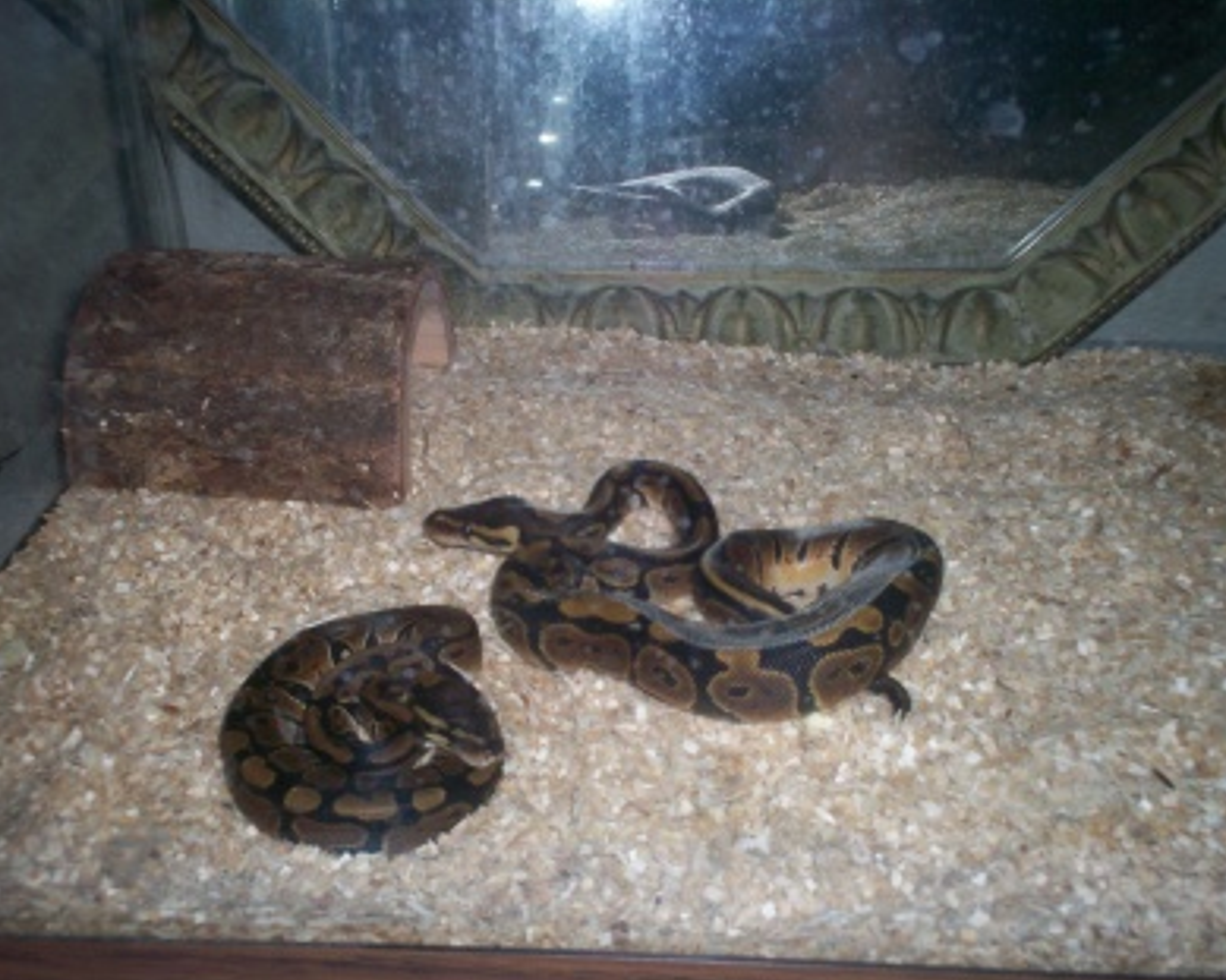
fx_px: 1415
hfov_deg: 46.8
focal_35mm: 39
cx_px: 599
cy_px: 507
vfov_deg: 38.2
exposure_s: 1/60
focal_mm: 6
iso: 140
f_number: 4.5
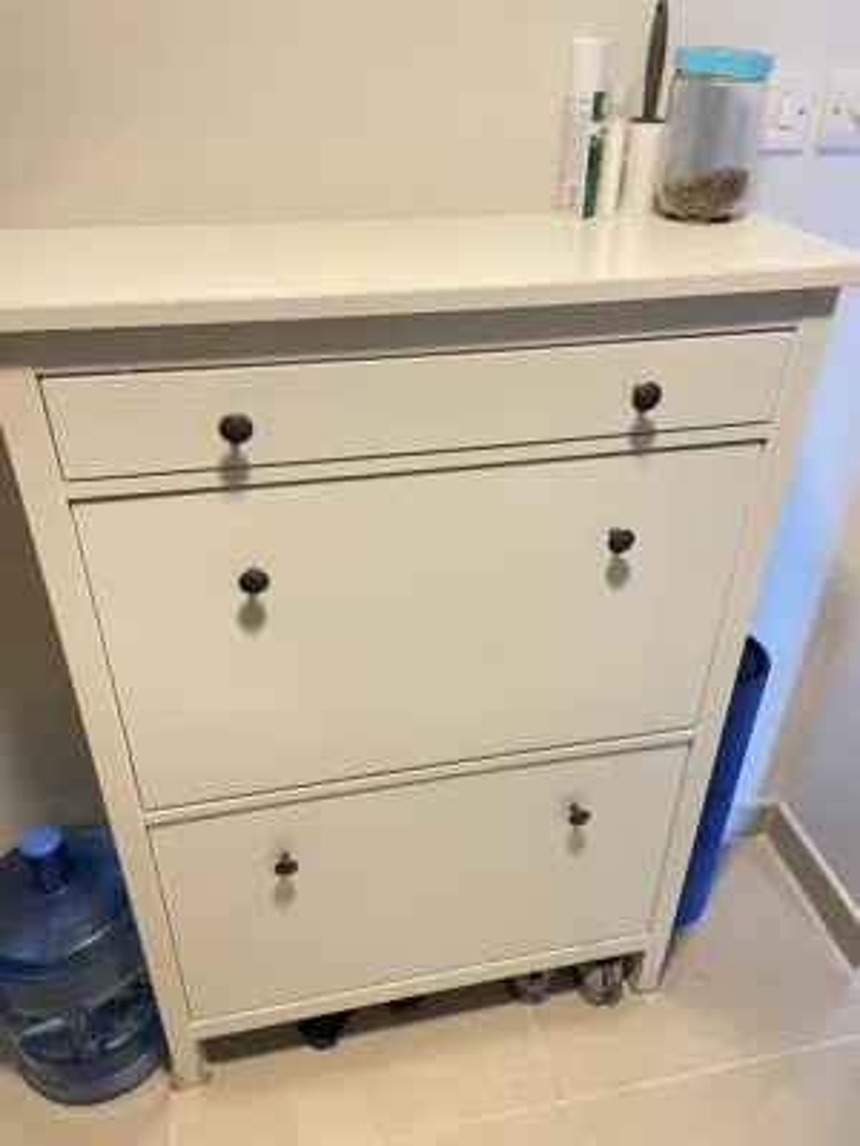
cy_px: 573
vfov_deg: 67.3
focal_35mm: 26
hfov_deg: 53.1
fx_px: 861
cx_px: 430
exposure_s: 1/60
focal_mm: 4.2
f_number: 1.6
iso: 200
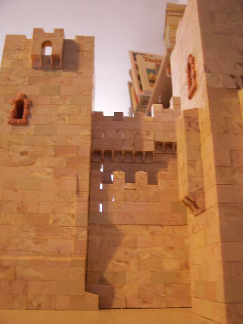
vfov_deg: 54.0
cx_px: 122
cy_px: 162
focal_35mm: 34
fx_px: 318
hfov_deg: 41.8
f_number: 2.7
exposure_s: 1/15
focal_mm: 5.6
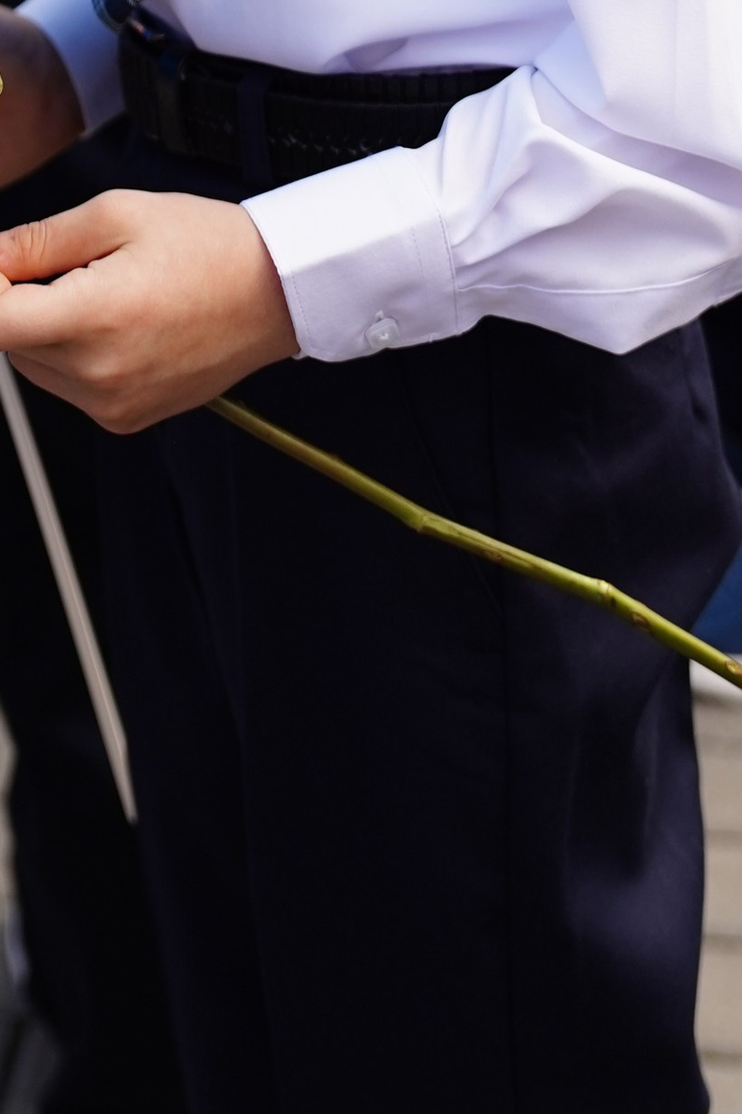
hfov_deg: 11.8
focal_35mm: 116
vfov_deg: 15.9
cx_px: 230
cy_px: -661
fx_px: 3588
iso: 250
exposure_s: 1/1000
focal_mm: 35
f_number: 2.8
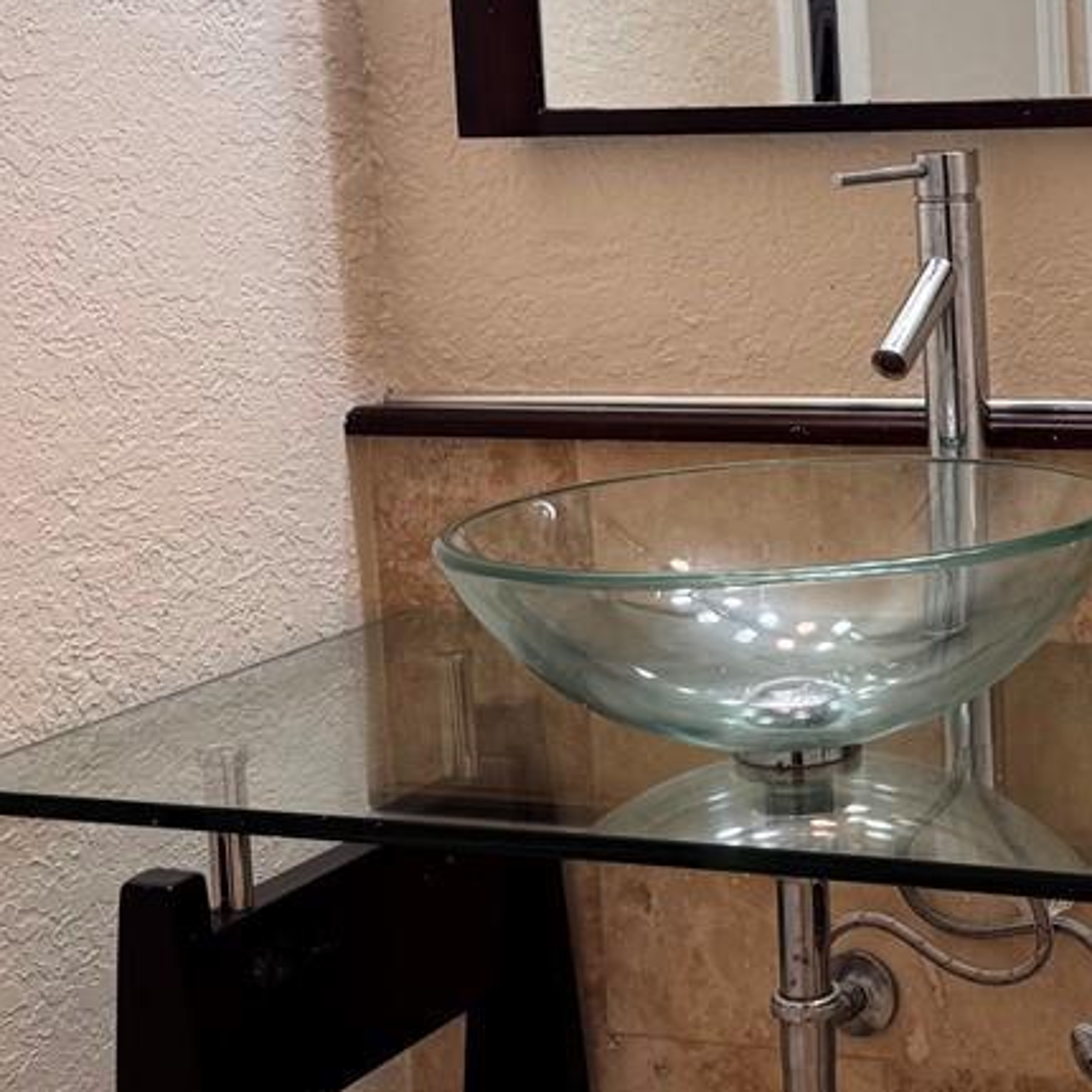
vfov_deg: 21.8
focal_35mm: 79
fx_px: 2820
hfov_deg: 21.3
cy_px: 358
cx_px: 1054
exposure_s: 1/120
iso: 64
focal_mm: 6.76
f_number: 1.78
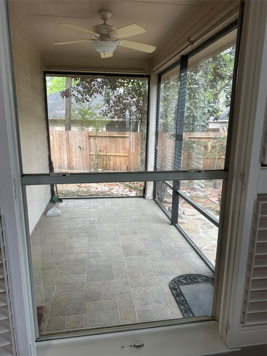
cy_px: 178
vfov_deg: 71.6
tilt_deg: -12.3
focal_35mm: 24
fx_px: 247
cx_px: 134
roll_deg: -1.6
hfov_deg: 56.8
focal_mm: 6.86
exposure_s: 1/120
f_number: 1.78
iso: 125
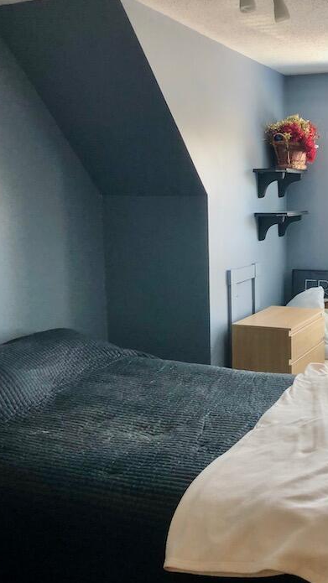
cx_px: 260
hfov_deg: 28.4
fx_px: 634
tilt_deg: -9.4
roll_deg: +0.9
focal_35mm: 41
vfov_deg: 49.4
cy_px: 291
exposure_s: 1/17
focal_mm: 3.99
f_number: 1.8
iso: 40
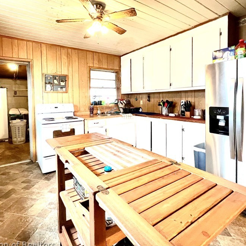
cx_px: 110
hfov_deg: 80.5
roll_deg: +1.7
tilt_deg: -2.9
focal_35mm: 18
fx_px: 145
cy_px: 106
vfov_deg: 80.3
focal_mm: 1.57
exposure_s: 1/60
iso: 250
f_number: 1.8
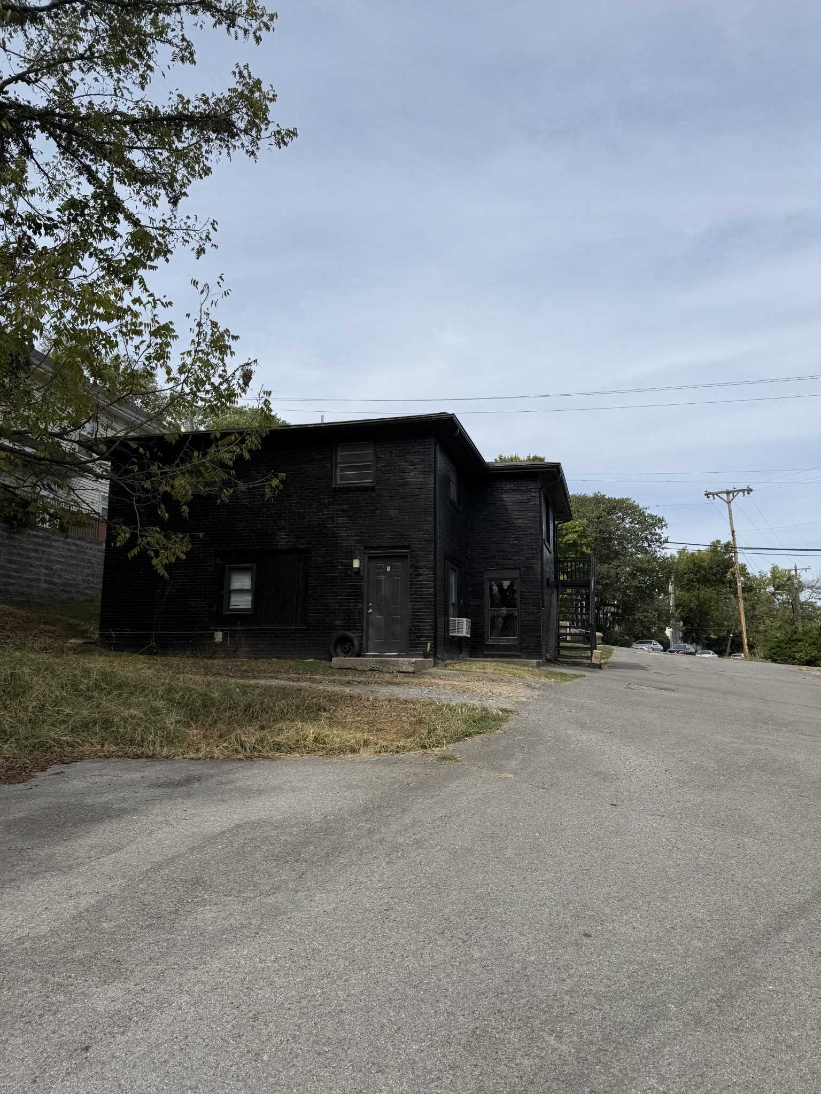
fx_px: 759
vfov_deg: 71.6
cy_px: 547
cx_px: 410
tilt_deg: +8.2
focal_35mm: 24
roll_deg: -0.7
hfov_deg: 56.8
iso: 80
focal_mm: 6.76
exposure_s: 1/6173
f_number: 1.78
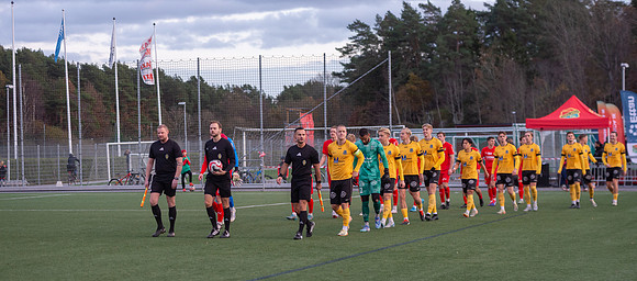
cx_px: 327
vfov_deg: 9.2
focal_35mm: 108
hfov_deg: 20.7
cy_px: 215
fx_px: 1742
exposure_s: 1/1000
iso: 1800
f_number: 3.2
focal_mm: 95
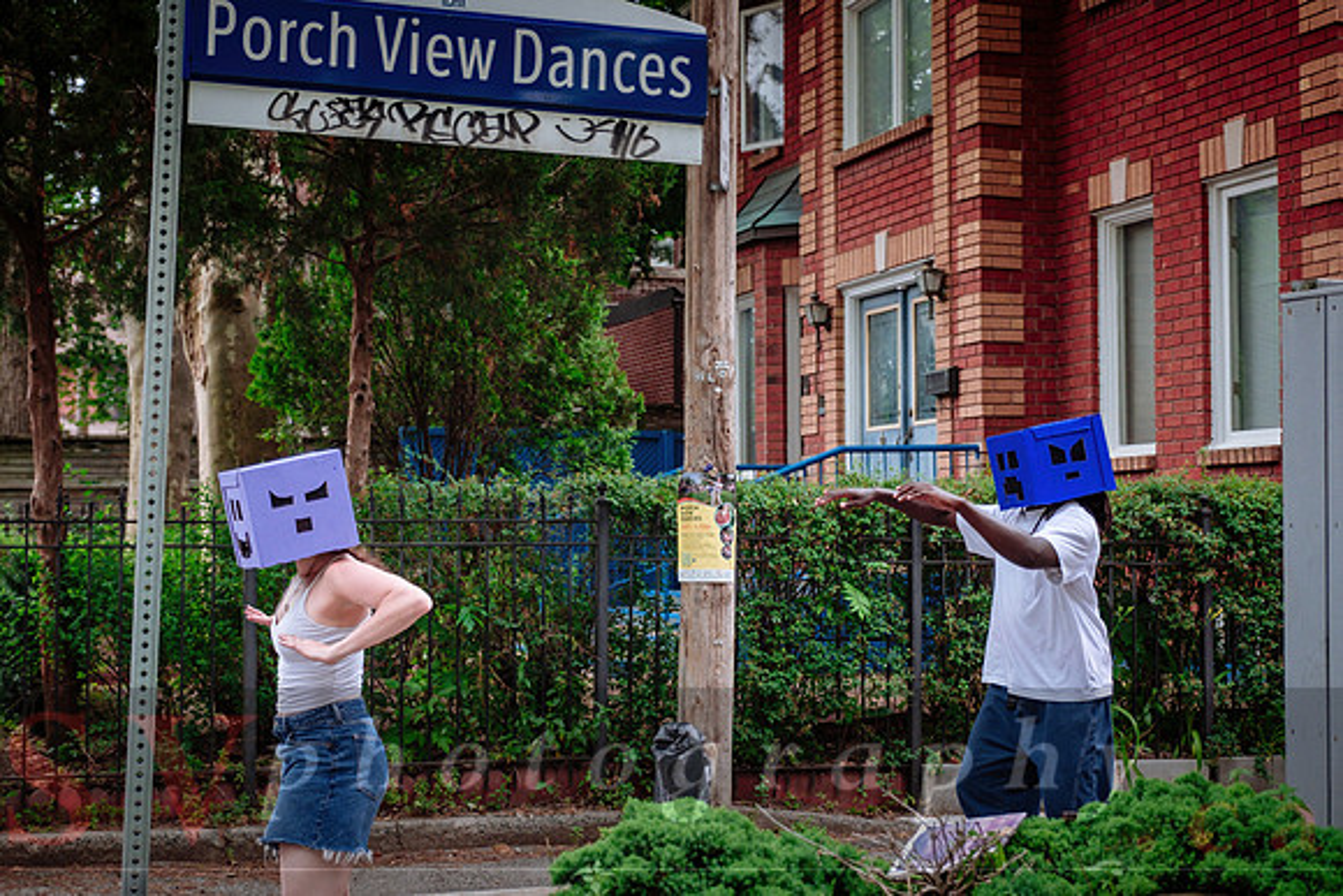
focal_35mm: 52
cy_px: 469
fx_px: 1940
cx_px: 625
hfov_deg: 38.2
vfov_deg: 26.0
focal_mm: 32.1
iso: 500
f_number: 2.8
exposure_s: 1/200
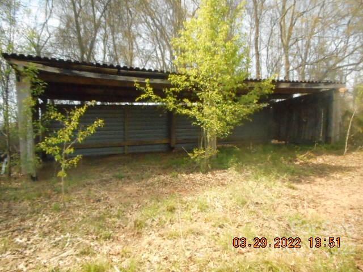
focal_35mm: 25
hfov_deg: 69.4
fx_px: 262
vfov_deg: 54.9
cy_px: 136
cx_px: 182
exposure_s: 1/500
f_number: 10.5
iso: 1600
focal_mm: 4.5
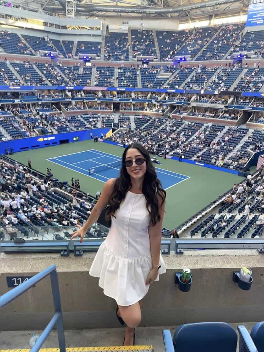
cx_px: 132
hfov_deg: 56.8
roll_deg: -2.2
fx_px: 244
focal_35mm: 24
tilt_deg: -21.2
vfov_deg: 71.6
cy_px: 176
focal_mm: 6.86
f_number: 1.78
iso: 200
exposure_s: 1/114
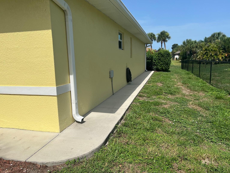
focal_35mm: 27
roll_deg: +2.3
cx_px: 113
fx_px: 179
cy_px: 85
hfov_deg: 65.3
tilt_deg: -8.9
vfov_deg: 51.4
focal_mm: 5.7
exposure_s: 1/7463
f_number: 1.5
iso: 50
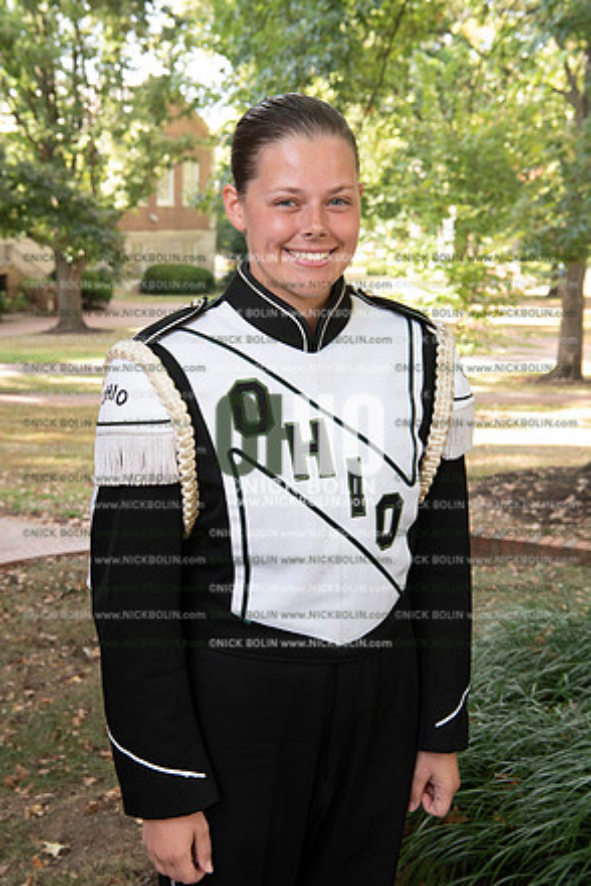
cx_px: 300
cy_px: 450
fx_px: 1256
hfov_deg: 26.5
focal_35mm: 51
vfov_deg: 38.9
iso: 800
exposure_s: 1/100
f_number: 8
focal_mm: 50
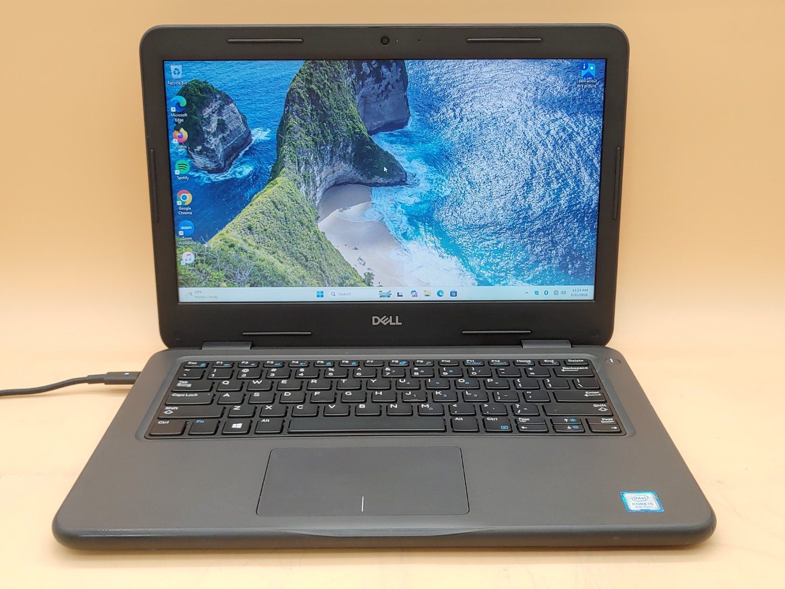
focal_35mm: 39
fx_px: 884
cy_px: 294
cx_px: 392
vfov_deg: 36.8
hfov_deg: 47.9
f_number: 1.8
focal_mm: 4.36
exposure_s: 1/61
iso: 50
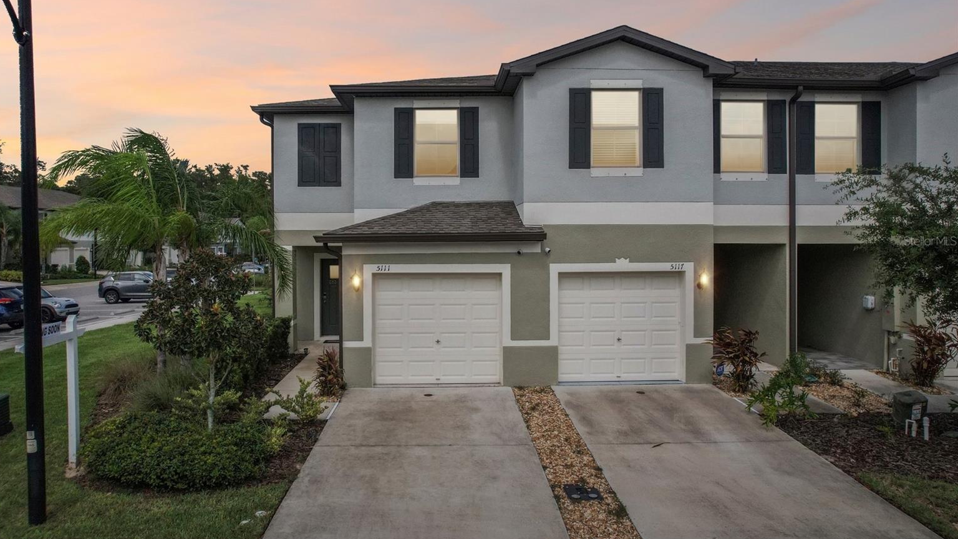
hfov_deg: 76.3
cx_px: 460
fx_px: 610
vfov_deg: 47.6
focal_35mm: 24
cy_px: 241
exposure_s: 1/8000
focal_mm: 8.4
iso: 410
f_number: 2.8
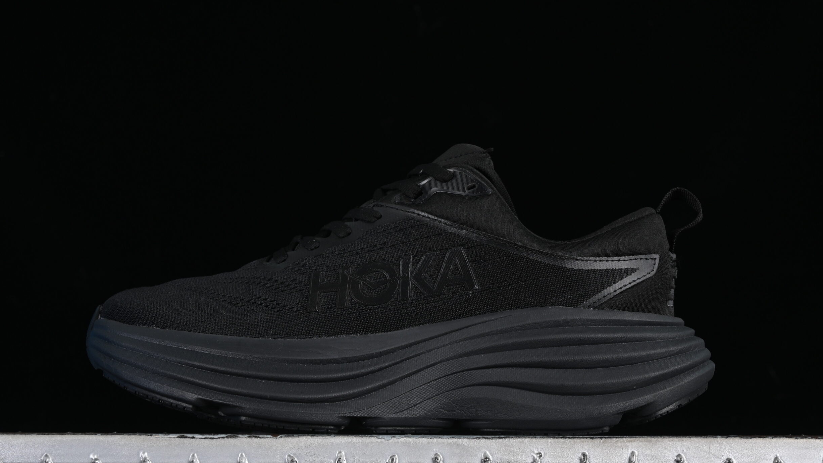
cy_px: 259
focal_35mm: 82
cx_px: 406
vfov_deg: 14.7
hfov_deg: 25.9
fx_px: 1790
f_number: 6.3
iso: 160
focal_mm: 50
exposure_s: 1/50
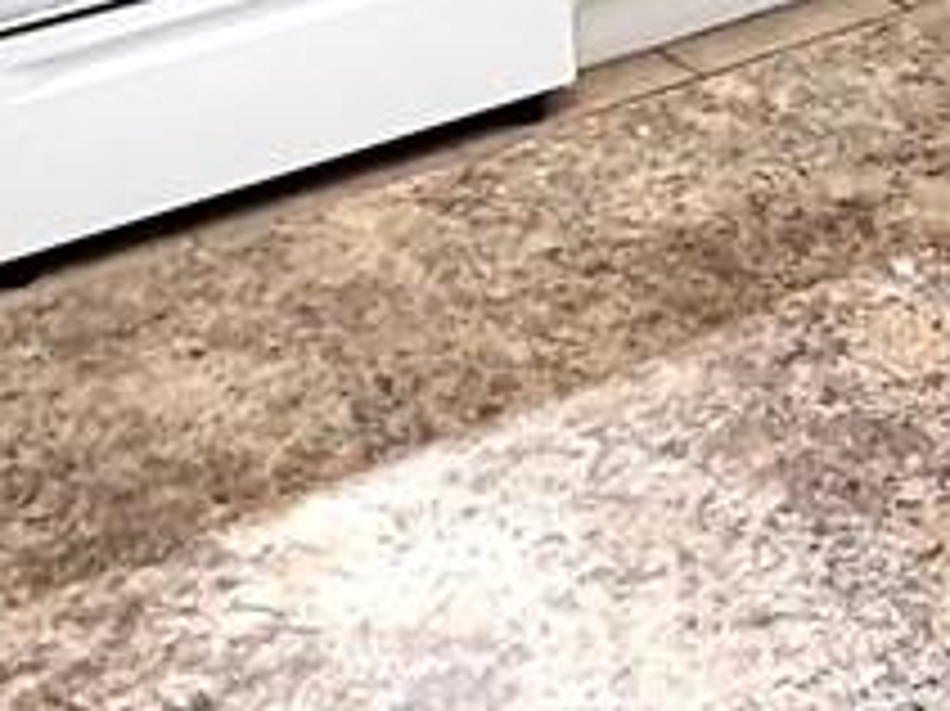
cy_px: -688
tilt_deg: -8.6
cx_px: 1423
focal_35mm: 106
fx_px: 2907
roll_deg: +1.4
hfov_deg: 16.8
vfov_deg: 12.4
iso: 64
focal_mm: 2.22
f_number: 2.2
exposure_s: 1/120
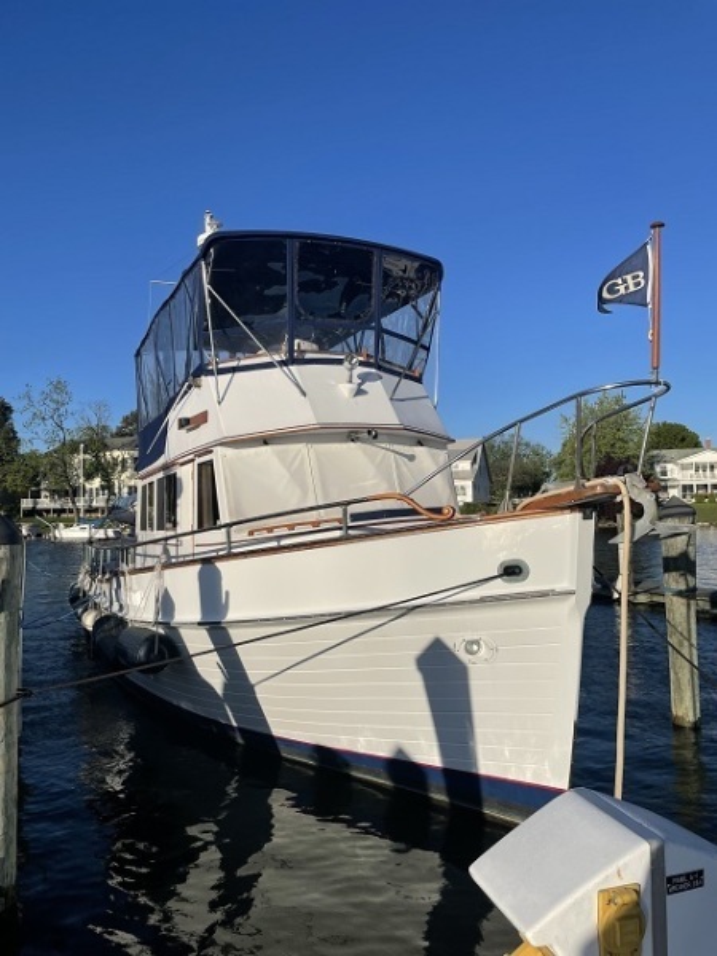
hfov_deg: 53.1
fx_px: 718
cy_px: 478
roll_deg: +1.0
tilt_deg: +1.3
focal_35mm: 26
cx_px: 358
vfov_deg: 67.3
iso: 32
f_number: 1.6
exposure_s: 1/5814
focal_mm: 4.2
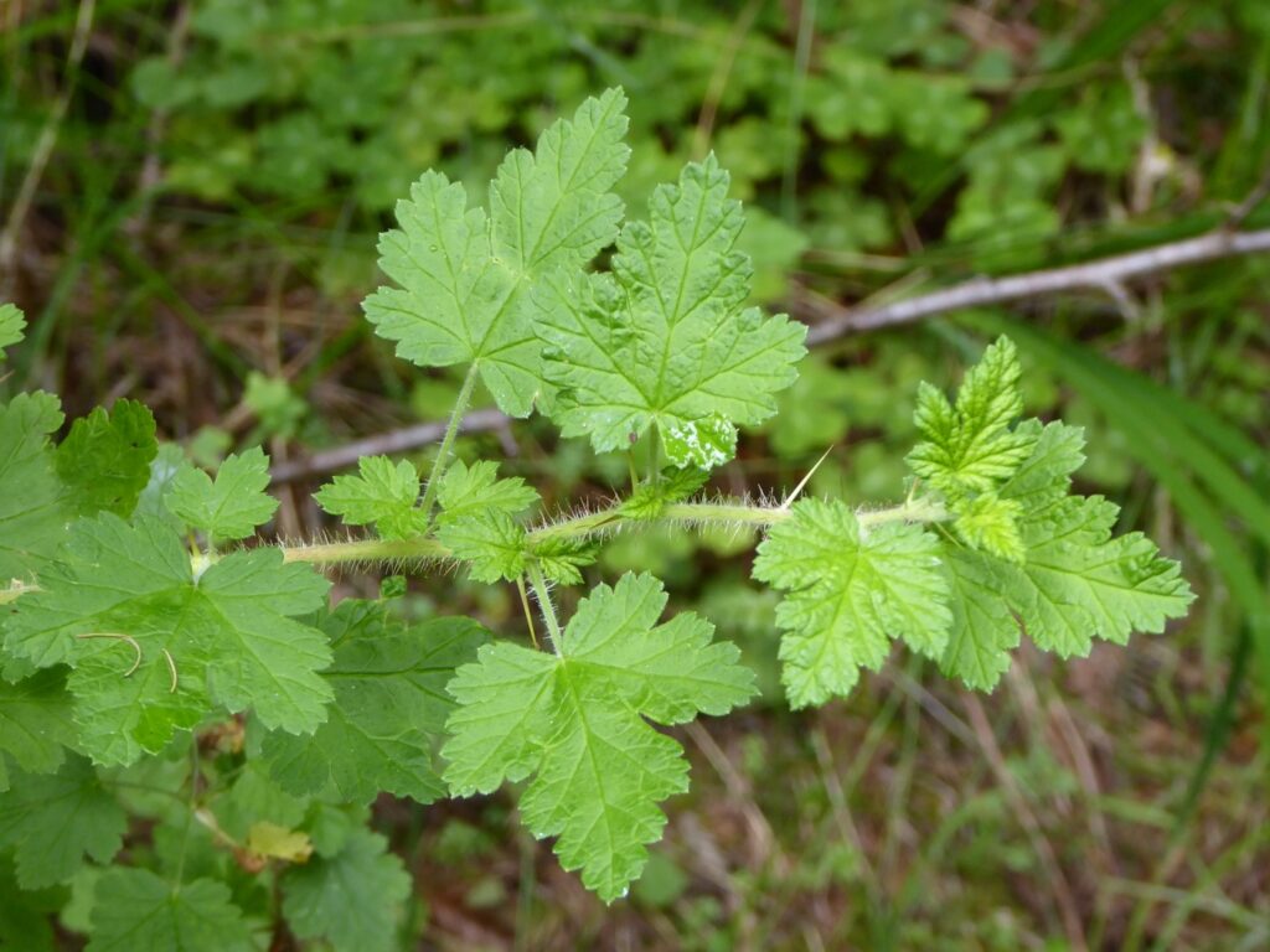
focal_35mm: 84
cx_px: 635
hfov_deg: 23.3
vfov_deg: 17.6
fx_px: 3082
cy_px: 476
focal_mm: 15
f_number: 4.8
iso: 200
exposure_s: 1/60
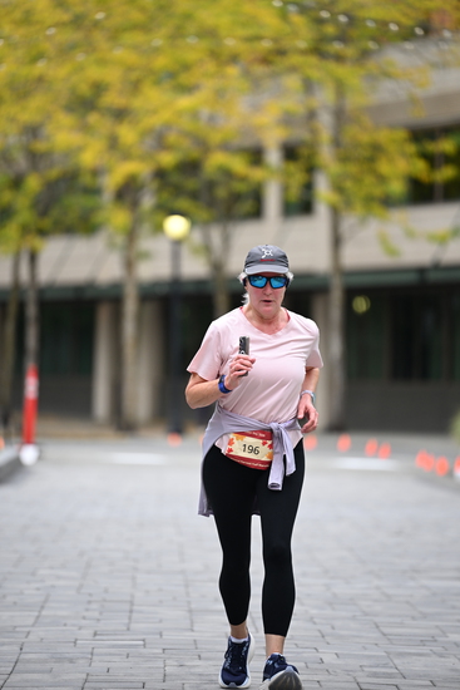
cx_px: 230
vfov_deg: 10.3
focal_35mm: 200
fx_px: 3831
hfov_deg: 6.9
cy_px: 345
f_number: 2.8
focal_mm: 200
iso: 640
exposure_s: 1/1600
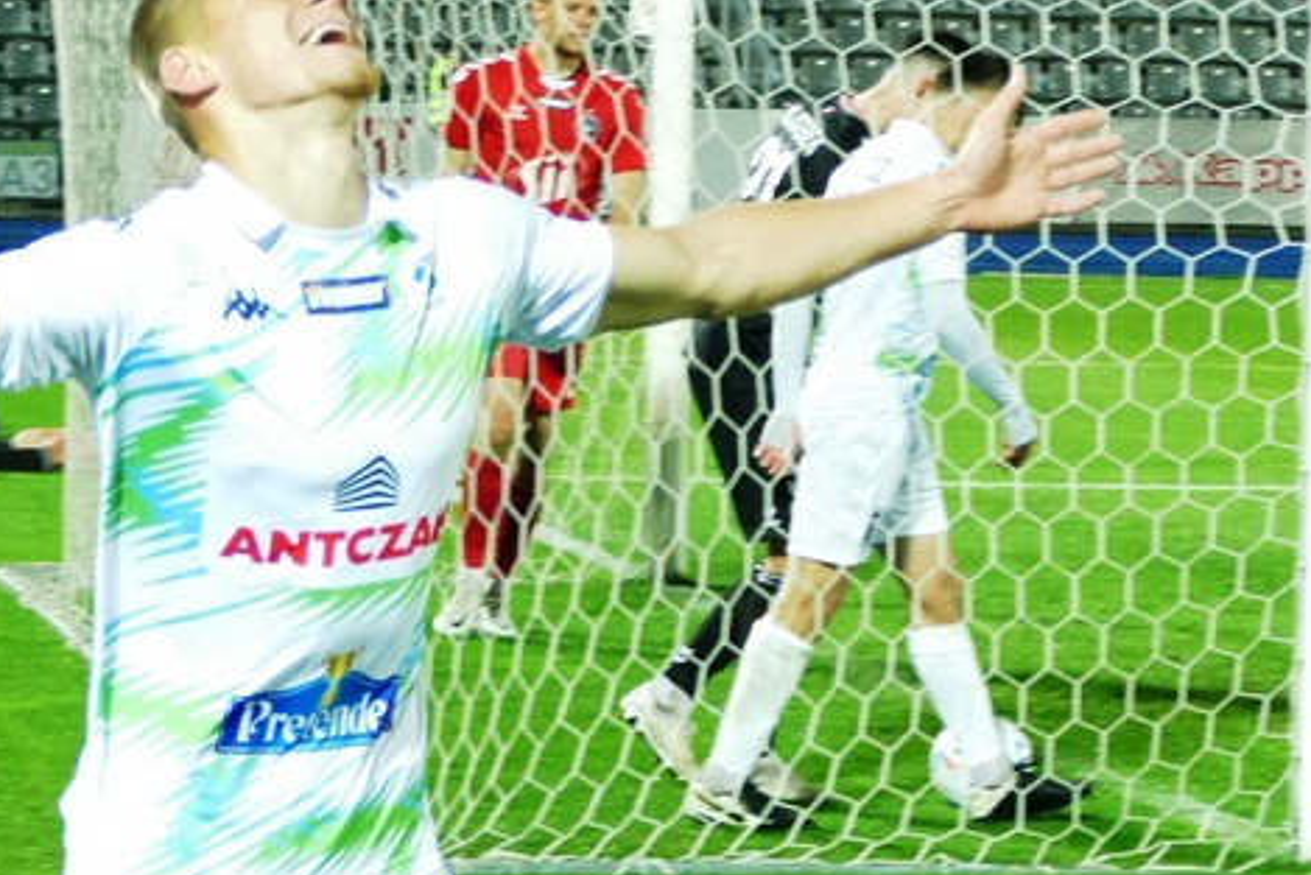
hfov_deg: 10.2
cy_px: 443
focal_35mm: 201
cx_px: 252
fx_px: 7322
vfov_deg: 6.8
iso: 2000
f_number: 3.7
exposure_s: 1/500
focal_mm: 29.94
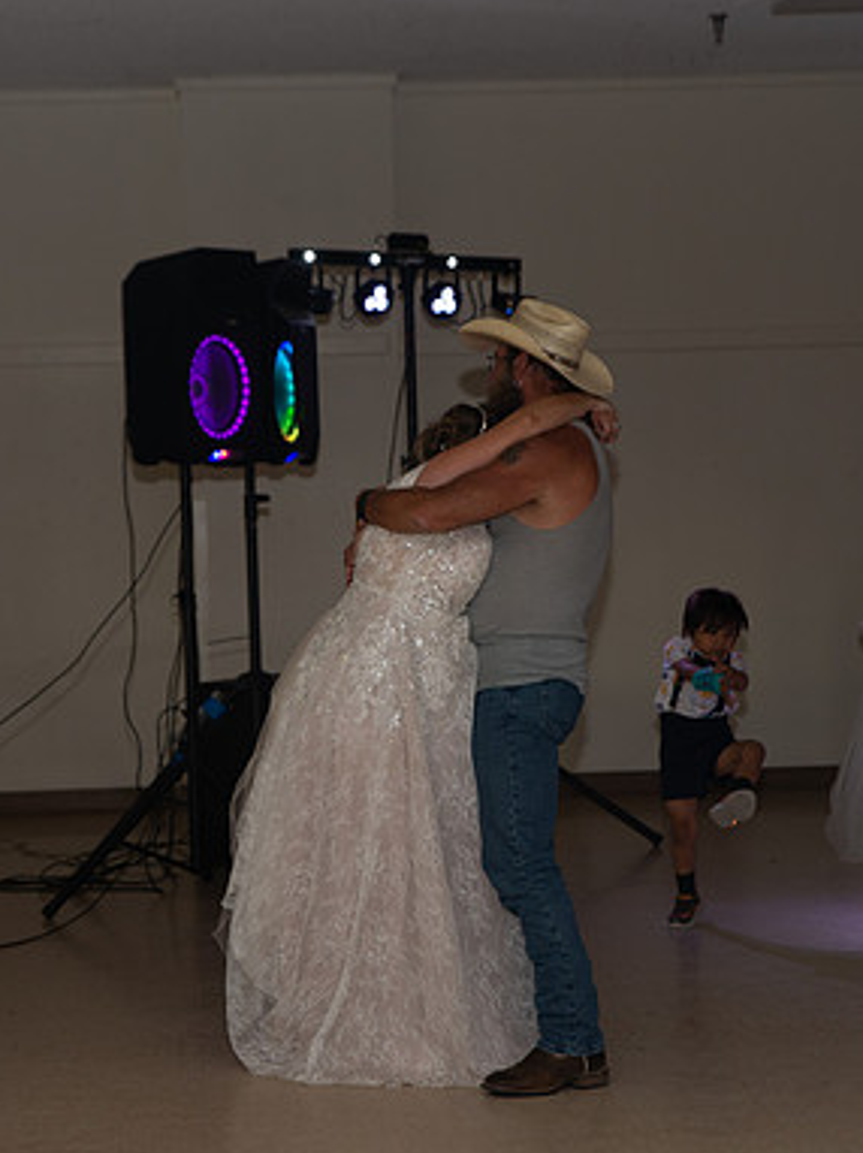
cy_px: 578
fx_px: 3161
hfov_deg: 15.5
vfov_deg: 20.7
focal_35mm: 95
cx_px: 338
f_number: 3.5
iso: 800
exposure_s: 1/125
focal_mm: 65
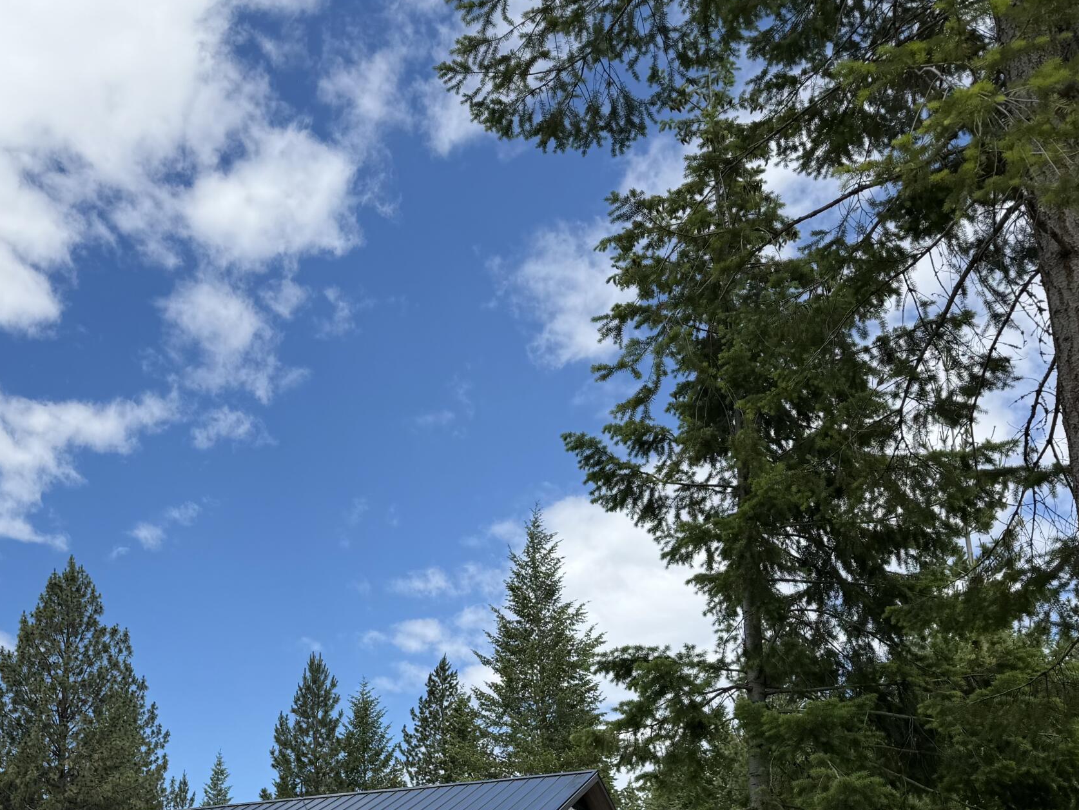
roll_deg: +0.2
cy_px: 646
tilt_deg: +17.0
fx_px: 1341
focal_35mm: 43
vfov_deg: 32.7
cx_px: 283
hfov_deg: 42.6
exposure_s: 1/3425
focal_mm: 6.76
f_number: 1.78
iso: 80
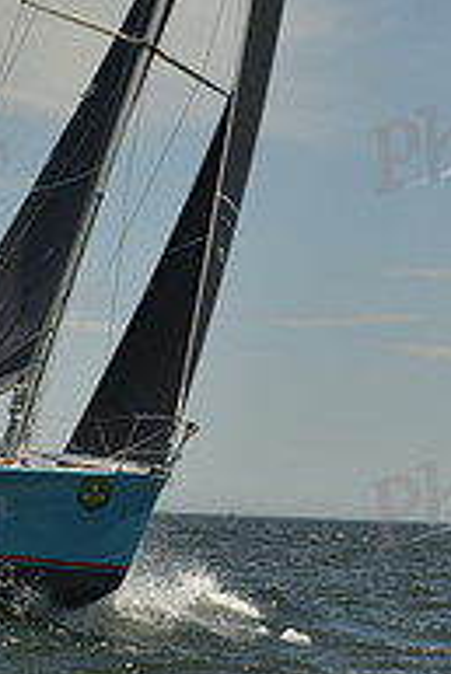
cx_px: 191
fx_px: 5740
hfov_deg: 4.5
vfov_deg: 6.7
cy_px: -28
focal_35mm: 306
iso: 280
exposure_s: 1/1600
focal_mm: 102
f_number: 10
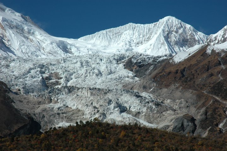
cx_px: 114
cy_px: 76
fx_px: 662
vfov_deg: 13.0
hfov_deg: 19.5
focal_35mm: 105
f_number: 11
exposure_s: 1/500
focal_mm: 70
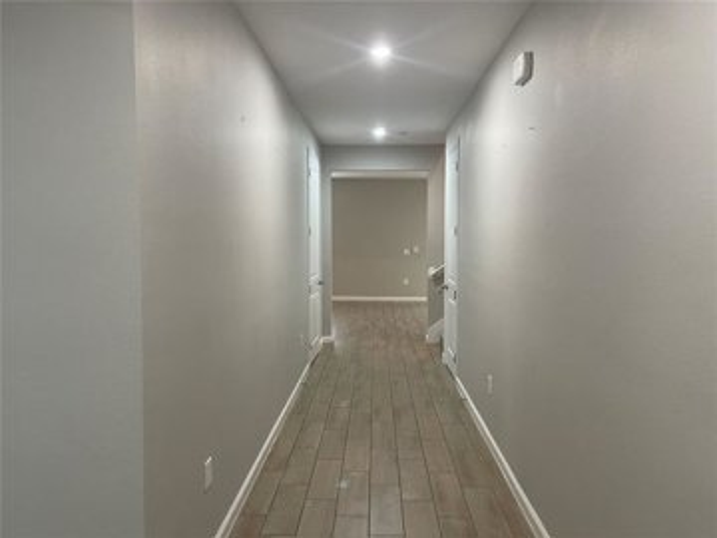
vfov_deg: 54.9
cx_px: 358
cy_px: 269
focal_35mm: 25
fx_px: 518
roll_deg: -0.2
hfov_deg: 69.4
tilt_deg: -3.8
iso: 160
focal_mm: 5.1
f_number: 1.6
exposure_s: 1/60
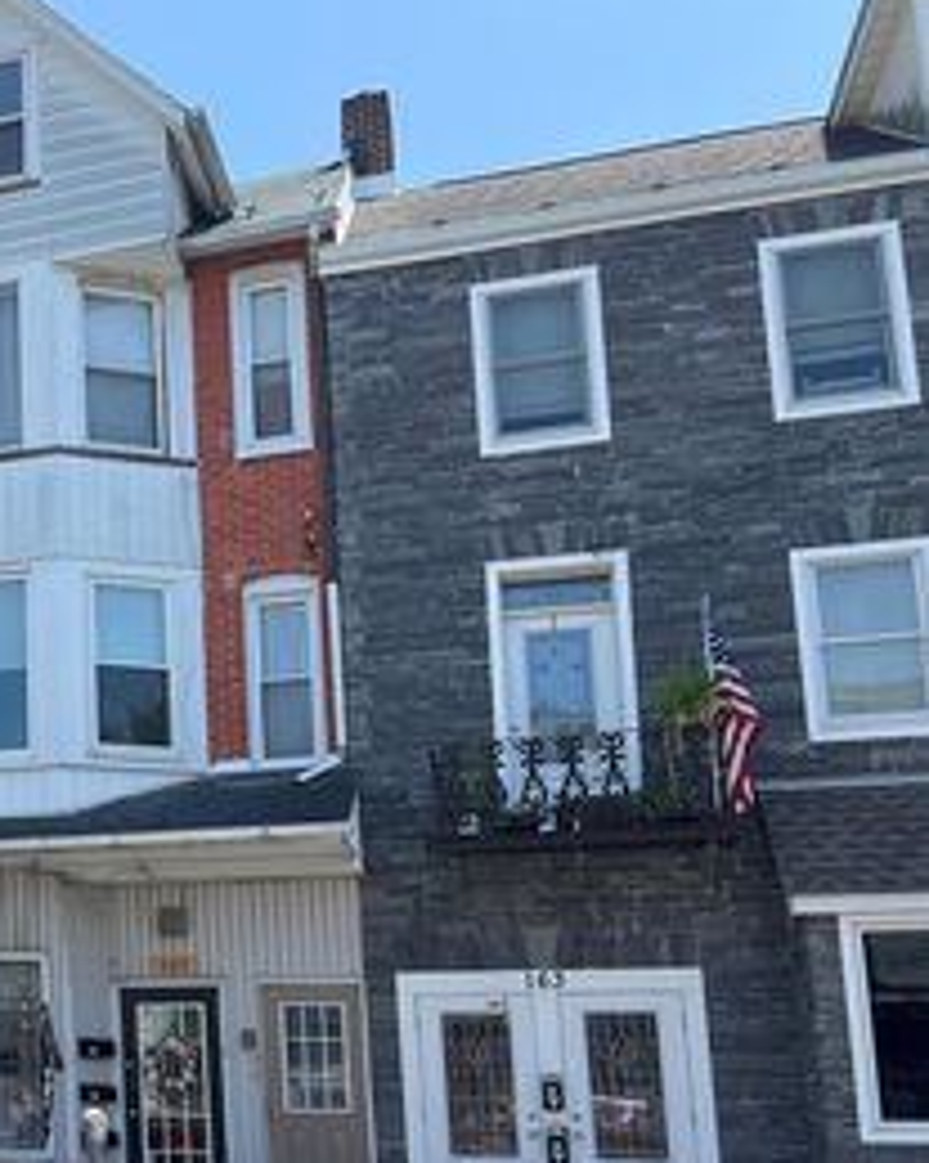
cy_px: 752
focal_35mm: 49
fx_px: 1685
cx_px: -188
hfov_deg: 27.2
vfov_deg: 37.7
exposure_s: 1/1669
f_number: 1.5
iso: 50
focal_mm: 5.7
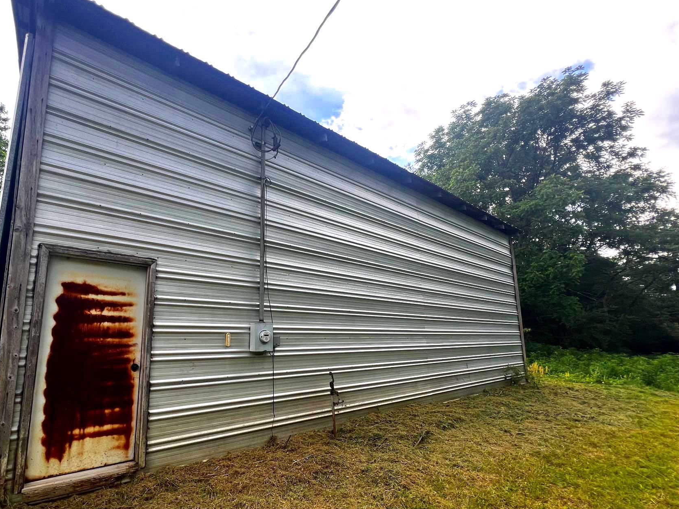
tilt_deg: +8.2
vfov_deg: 77.7
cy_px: 290
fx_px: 314
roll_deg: +0.1
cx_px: 283
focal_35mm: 16
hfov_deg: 93.6
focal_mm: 1.57
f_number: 1.8
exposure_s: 1/104
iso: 32
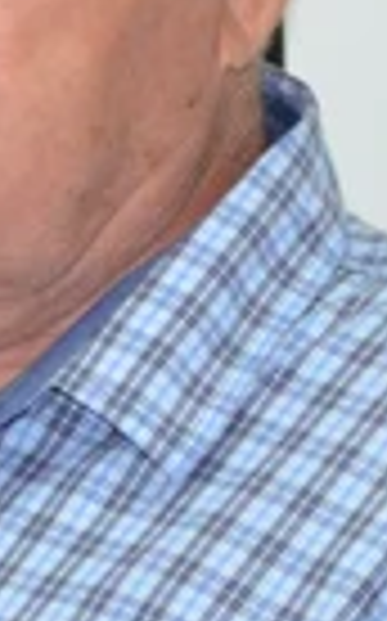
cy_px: 284
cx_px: -1206
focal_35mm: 410
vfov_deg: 5.1
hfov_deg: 3.1
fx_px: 6933
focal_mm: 34
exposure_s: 1/60
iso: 1250
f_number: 4.2
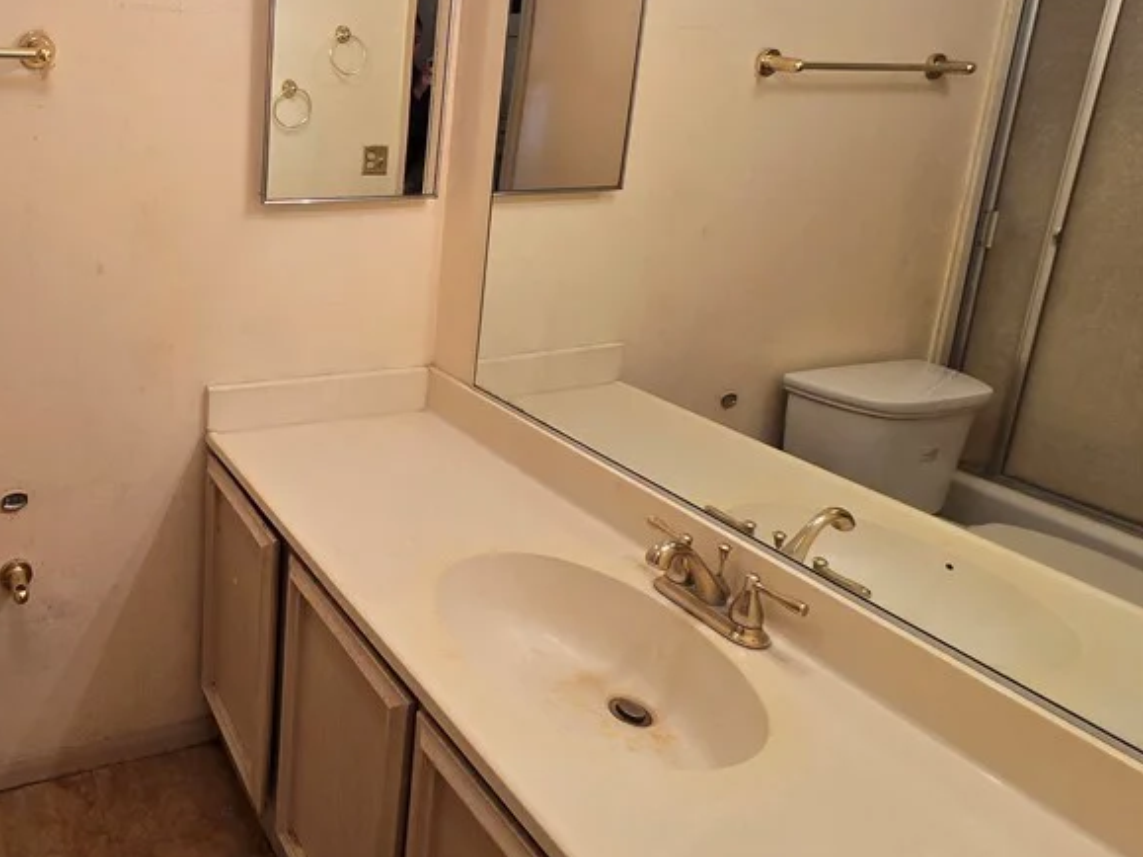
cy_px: 237
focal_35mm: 23
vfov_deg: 56.6
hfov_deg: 63.2
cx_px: 138
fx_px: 759
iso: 64
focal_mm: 2.2
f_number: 2.2
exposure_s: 1/60
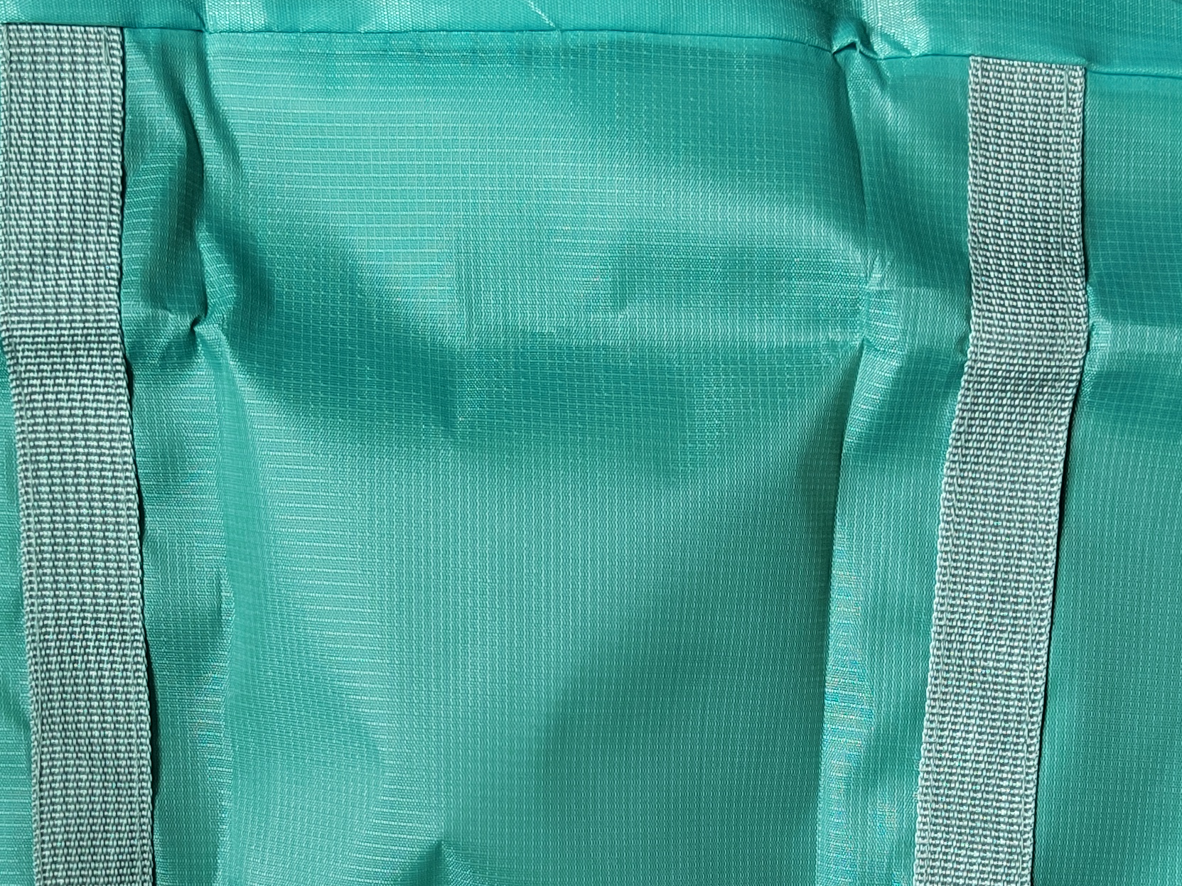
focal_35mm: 54
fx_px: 1844
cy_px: 729
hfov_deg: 35.5
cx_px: 489
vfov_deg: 26.4
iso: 447
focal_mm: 5.52
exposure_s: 1/100
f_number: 1.9
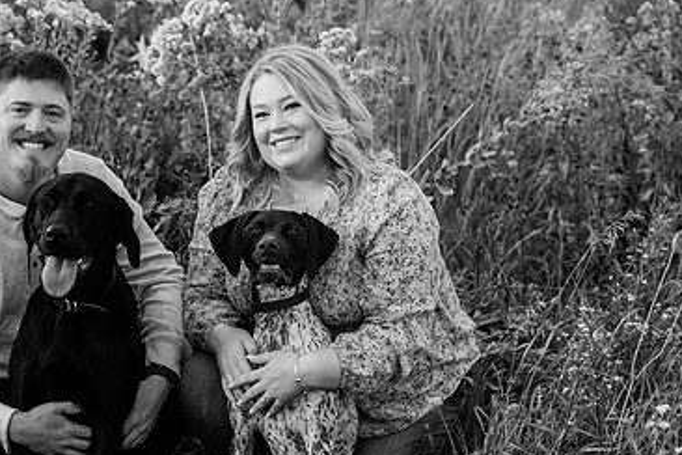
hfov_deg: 18.7
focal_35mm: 108
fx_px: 2046
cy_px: 301
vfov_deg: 12.7
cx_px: 109
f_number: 3.5
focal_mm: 58
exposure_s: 1/400
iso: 250
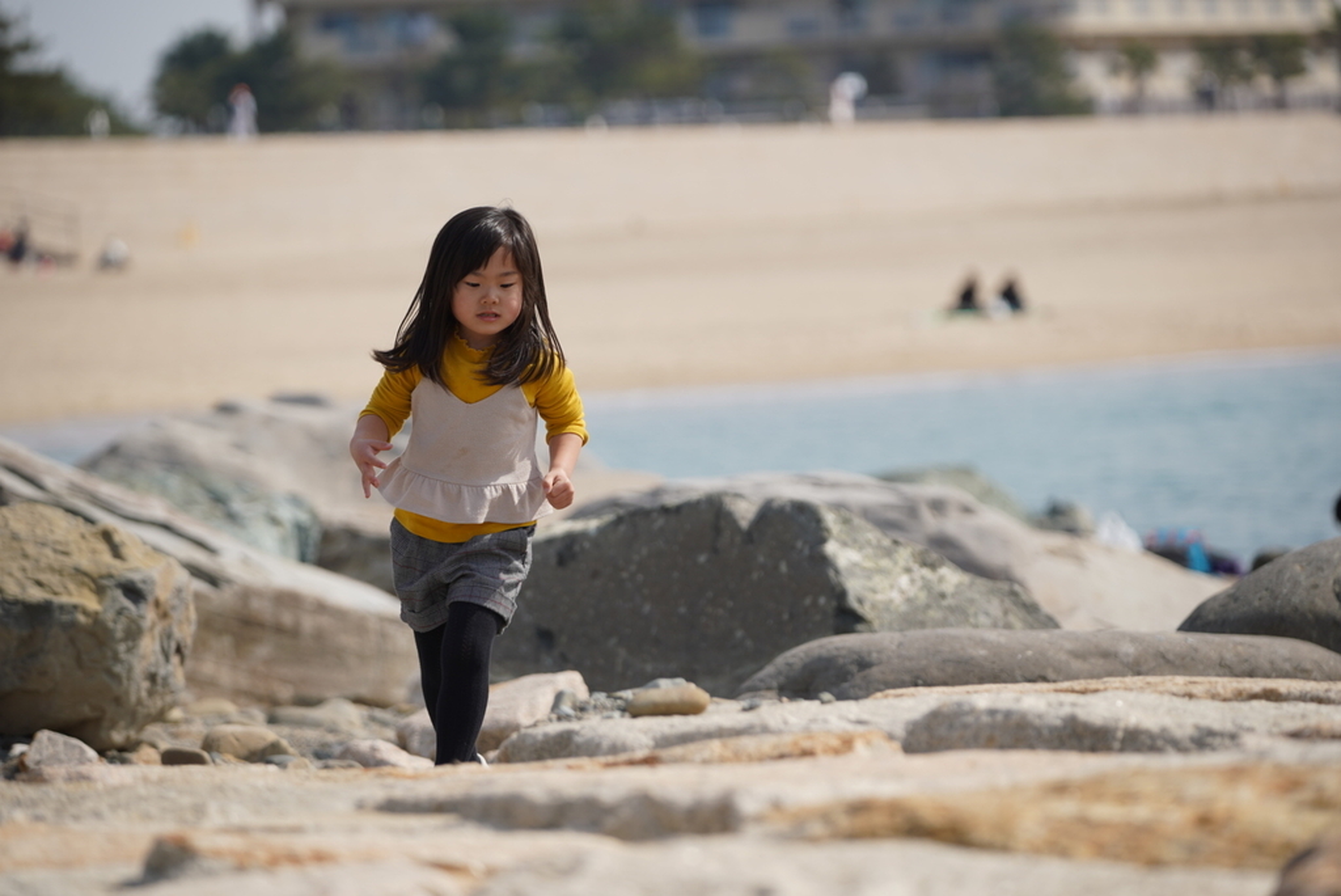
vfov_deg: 5.3
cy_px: 448
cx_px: 670
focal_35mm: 260
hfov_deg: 7.9
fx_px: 9690
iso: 100
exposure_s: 1/640
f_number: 6.3
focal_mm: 260
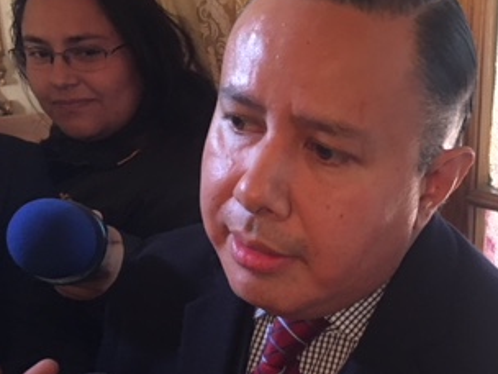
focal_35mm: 61
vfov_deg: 23.7
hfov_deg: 30.7
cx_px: 419
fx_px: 878
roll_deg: -1.2
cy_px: 294
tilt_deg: -22.9
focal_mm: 4.15
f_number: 2.2
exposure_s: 1/30
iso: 200
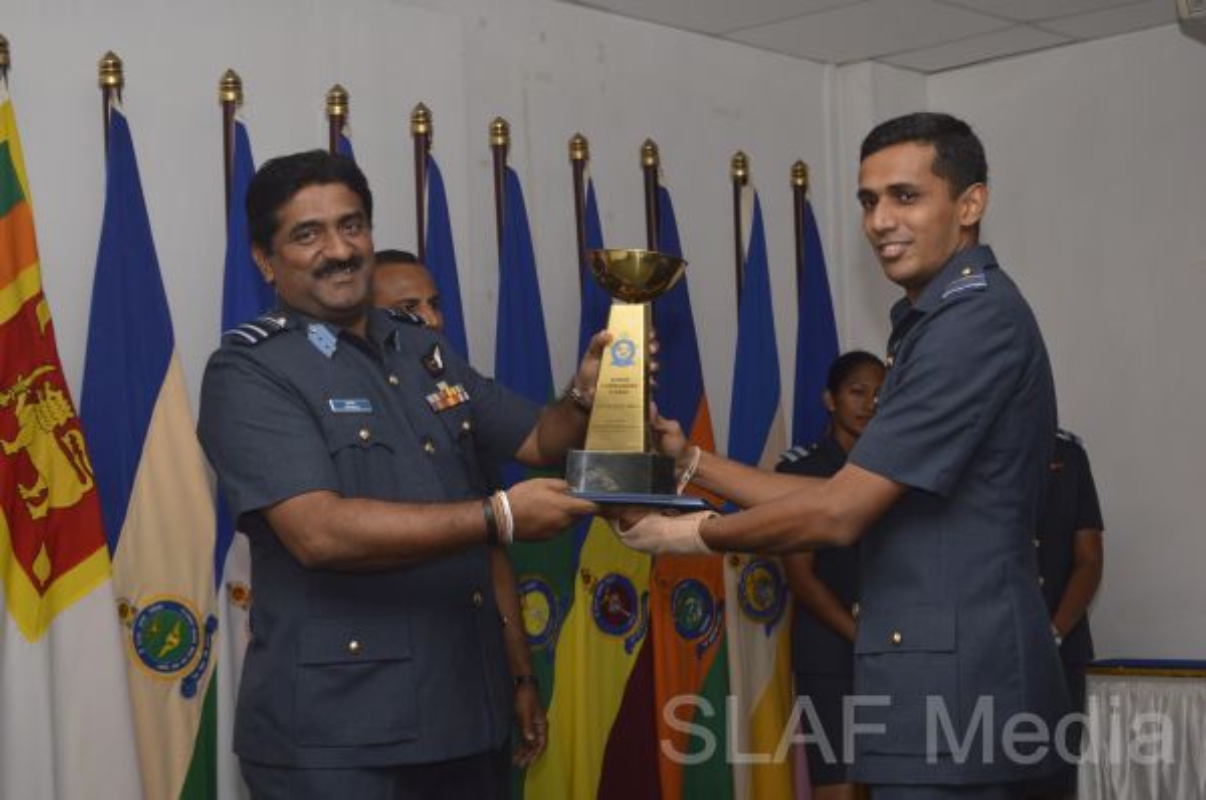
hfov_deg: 31.9
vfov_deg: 21.5
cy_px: 400
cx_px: 603
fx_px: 2107
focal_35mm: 63
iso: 200
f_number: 7.1
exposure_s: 1/160
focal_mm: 42
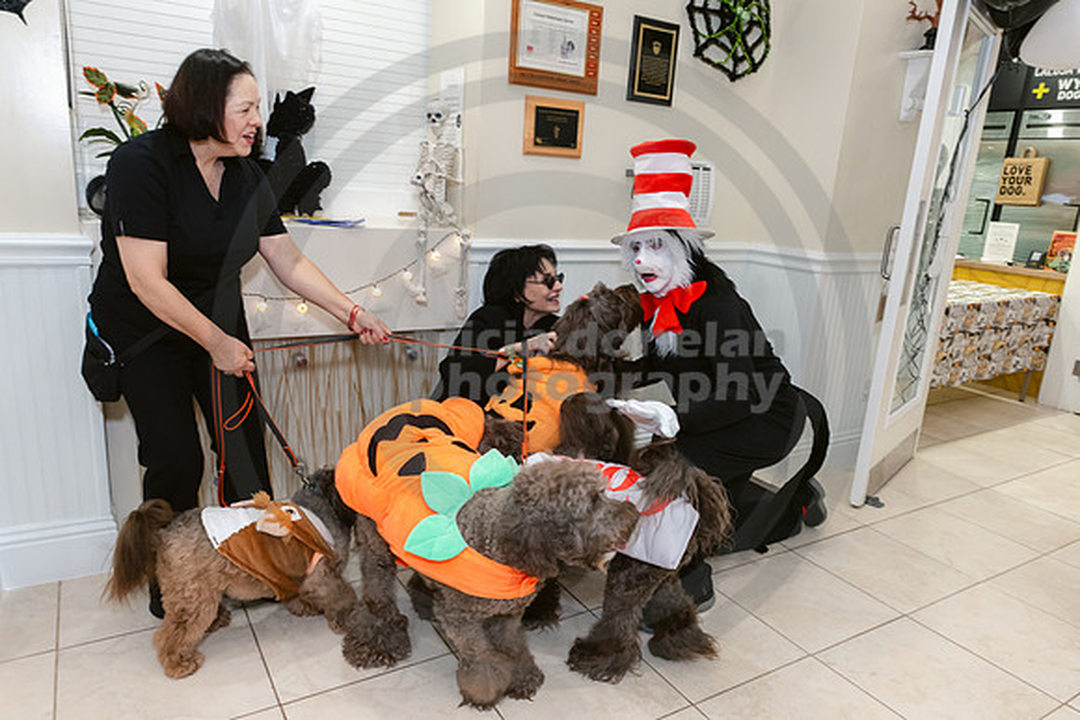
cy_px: 360
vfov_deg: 53.2
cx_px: 540
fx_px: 720
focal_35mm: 24
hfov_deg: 73.7
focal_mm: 24
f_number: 9
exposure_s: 1/60
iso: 2500
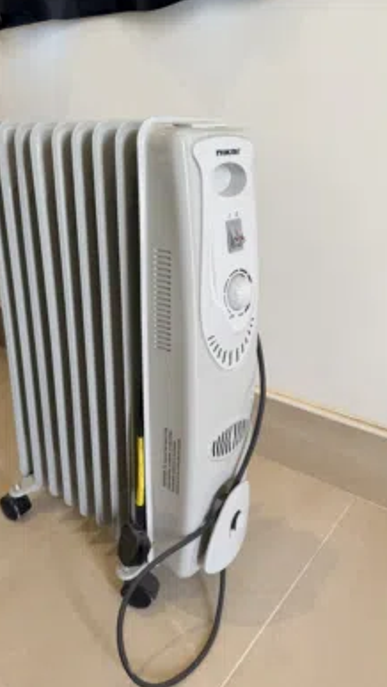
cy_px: 343
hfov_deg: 42.9
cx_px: 176
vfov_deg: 69.8
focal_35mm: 27
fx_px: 492
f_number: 1.78
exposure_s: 1/121
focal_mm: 6.76
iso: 100
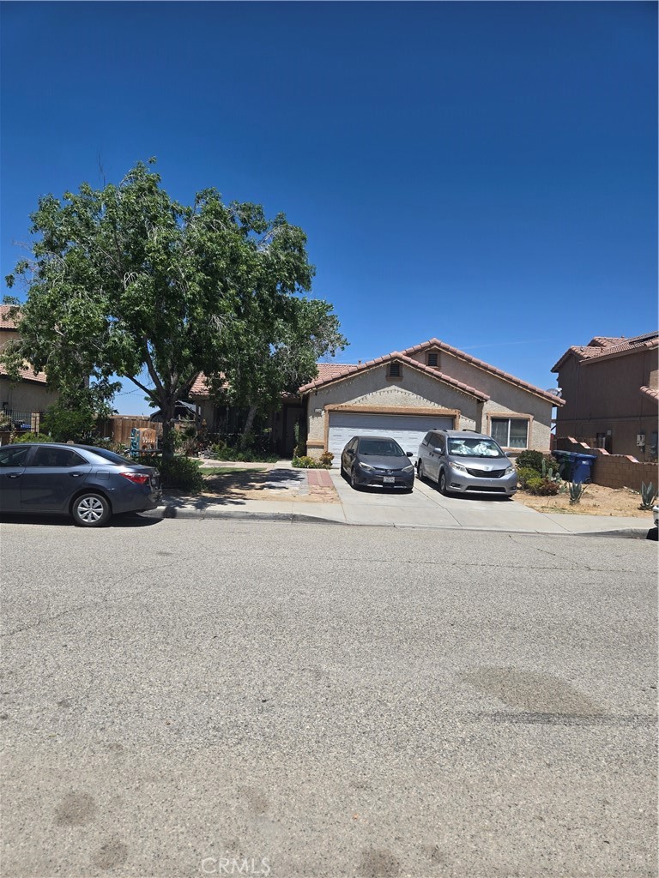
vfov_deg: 73.9
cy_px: 439
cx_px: 330
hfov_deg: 58.9
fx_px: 584
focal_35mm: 23
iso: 25
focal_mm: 5.4
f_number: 1.8
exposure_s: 1/2921
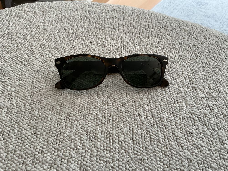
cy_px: 86
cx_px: 114
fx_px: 191
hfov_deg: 61.7
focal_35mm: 29
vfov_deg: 48.2
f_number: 1.8
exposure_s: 1/60
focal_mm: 3
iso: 64
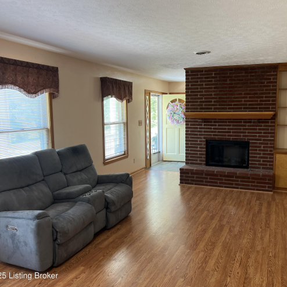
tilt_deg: -7.1
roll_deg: +0.5
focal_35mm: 31
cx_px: 175
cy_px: 144
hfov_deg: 52.1
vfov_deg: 52.5
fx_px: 291
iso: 80
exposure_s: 1/60
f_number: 1.5
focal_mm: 5.7
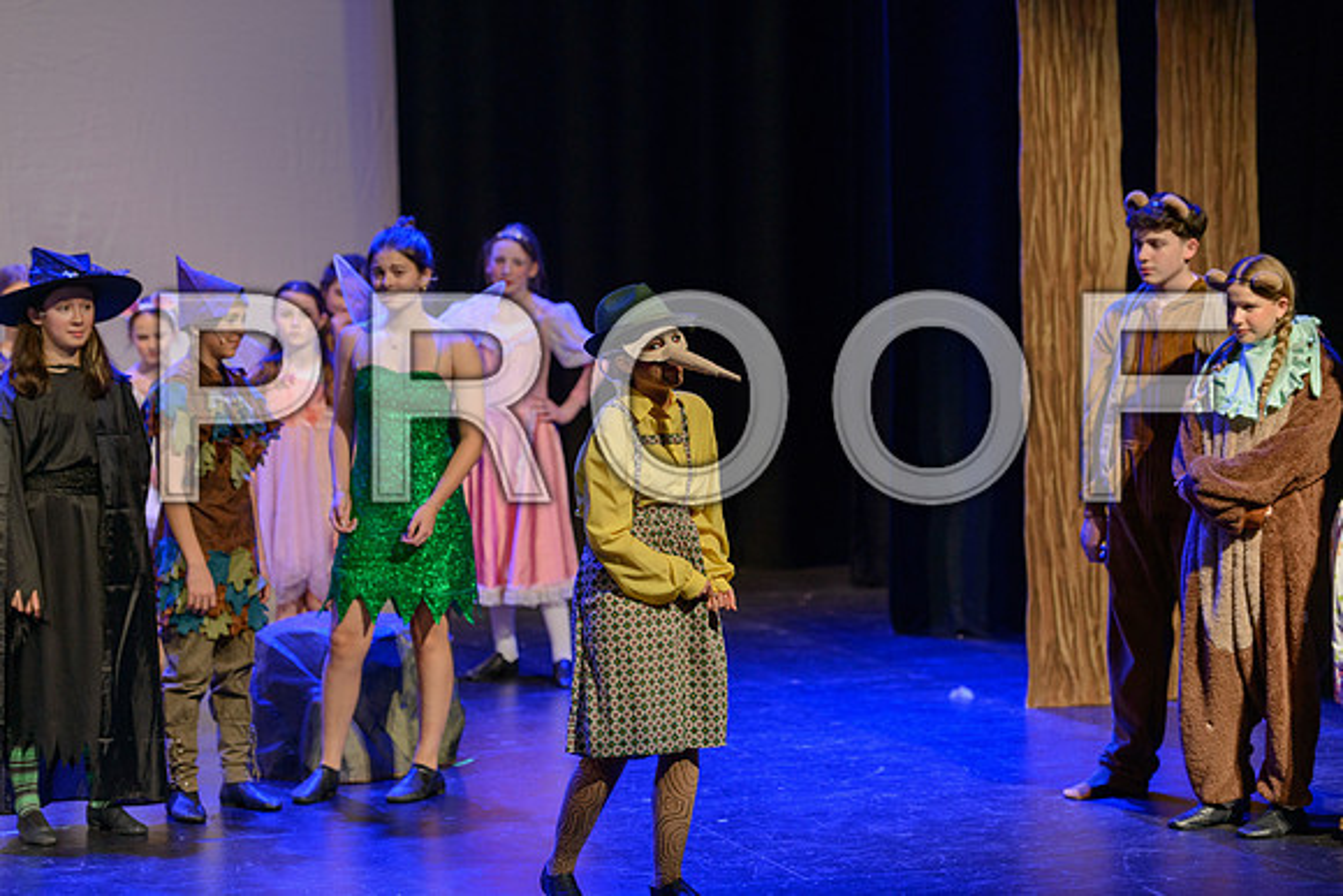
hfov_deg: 19.1
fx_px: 3998
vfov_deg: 12.8
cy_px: 448
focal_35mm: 107
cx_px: 672
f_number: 2.8
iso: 1000
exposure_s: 1/100
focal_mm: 105
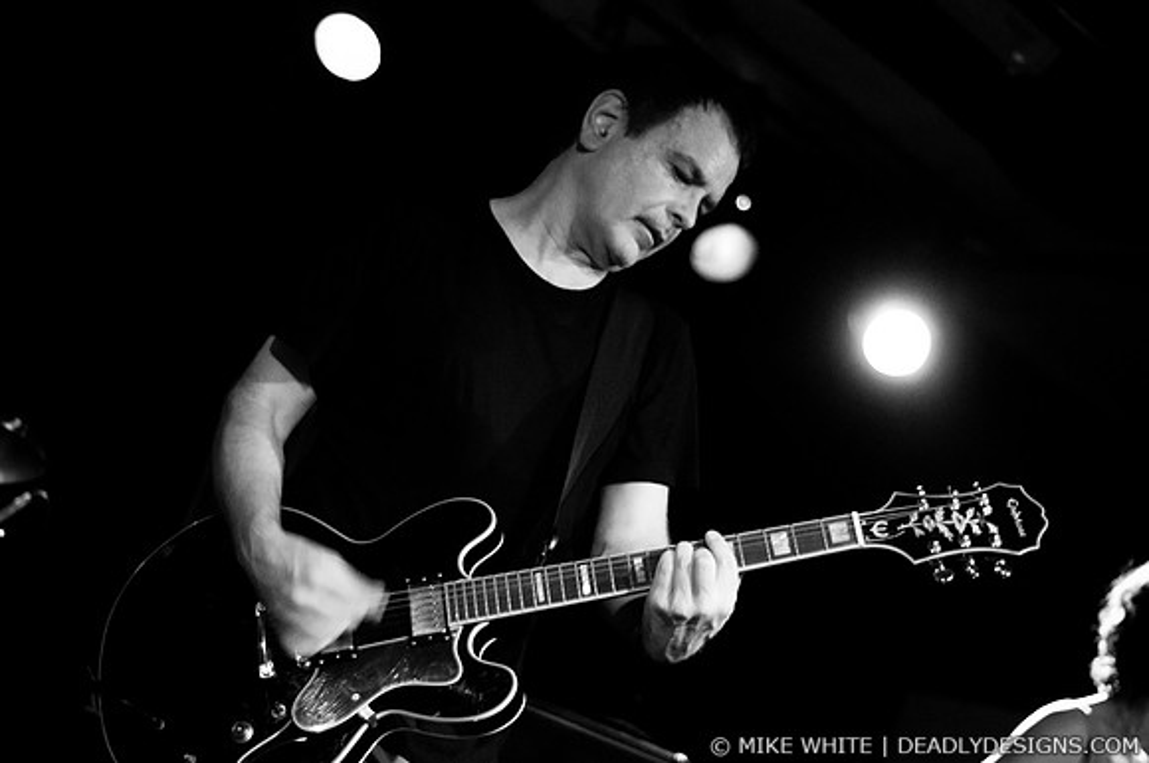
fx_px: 2390
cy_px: 382
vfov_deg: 18.1
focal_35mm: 75
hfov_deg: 27.0
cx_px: 574
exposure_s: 1/80
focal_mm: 50
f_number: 1.8
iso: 1000
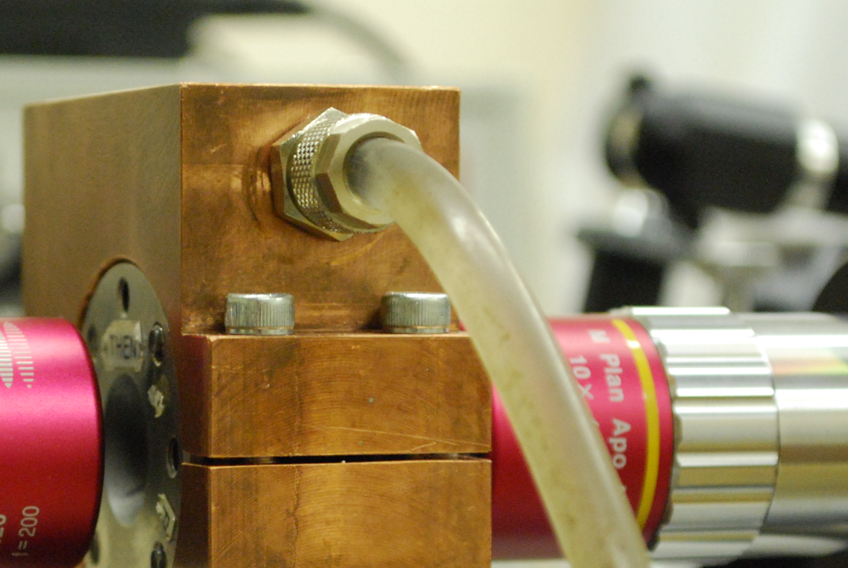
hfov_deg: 13.5
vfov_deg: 9.1
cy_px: 503
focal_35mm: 151
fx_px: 3561
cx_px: 237
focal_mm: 48
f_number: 5.6
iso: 1250
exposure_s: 1/30
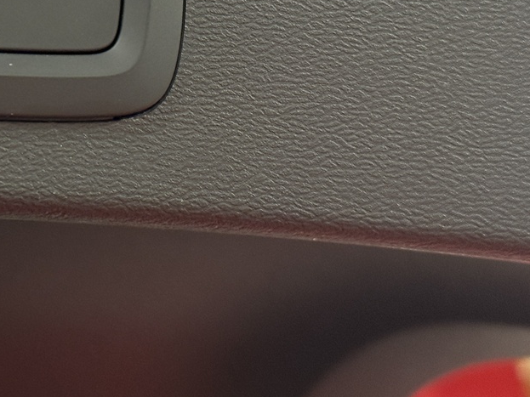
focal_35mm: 111
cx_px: -65
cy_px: -30
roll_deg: +6.8
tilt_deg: +26.9
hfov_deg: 17.1
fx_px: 1699
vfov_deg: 13.1
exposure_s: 1/60
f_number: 1.78
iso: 250
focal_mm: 6.76
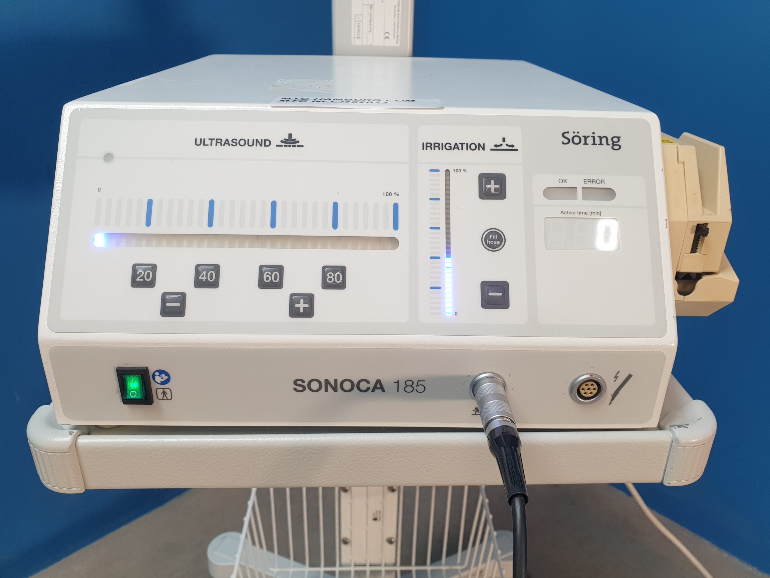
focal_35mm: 26
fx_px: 578
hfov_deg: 67.3
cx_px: 385
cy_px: 289
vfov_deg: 53.1
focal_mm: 4.3
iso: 125
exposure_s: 1/50
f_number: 2.4
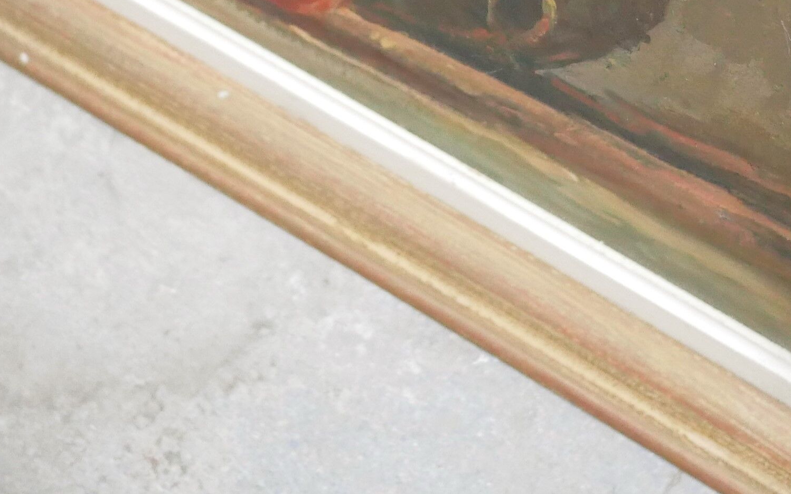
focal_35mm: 130
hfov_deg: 16.1
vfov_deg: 9.9
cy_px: -158
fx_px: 2802
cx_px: 413
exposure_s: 1/60
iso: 1600
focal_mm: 20
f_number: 1.7
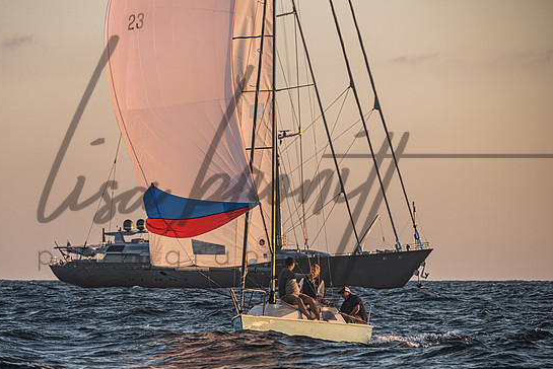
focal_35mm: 356
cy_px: 208
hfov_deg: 5.8
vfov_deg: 3.9
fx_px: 5471
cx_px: 223
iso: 250
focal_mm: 290
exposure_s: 1/320
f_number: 7.1
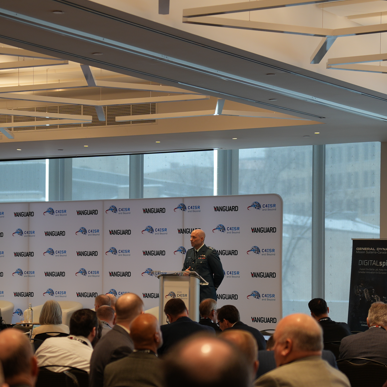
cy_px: 255
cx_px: 118
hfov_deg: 15.7
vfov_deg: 15.7
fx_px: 1404
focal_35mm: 111
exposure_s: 1/80
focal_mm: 40
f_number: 1.8
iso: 100
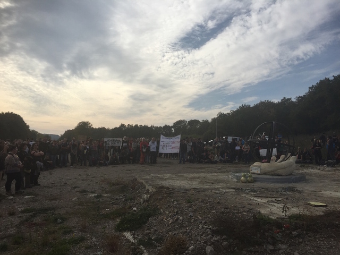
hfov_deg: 61.7
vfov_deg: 48.2
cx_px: 170
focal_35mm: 29
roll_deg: -3.0
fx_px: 285
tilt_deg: +4.0
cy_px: 128
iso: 32
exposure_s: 1/3968
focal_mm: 4.15
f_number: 2.2
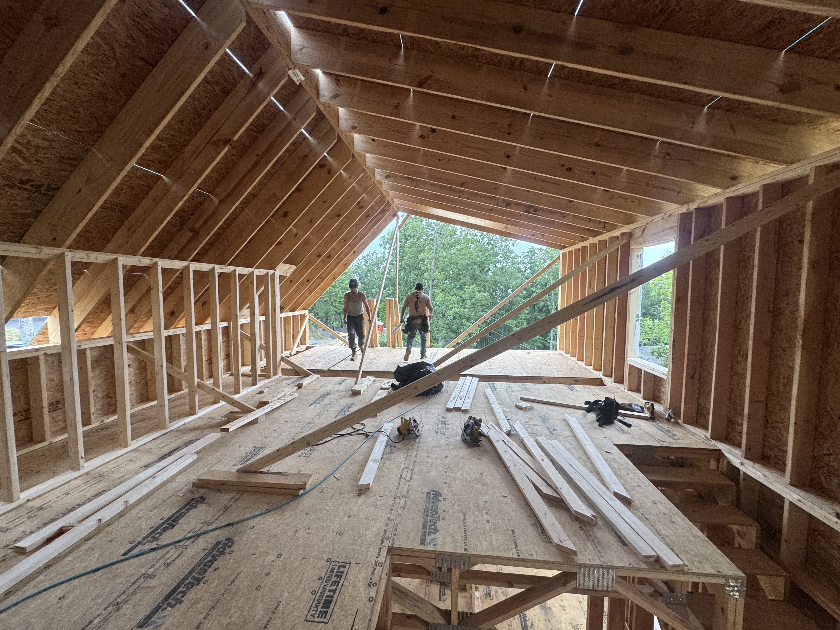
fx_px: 340
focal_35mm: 14
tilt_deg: -4.6
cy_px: 315
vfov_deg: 85.7
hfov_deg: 102.1
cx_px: 420
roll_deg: -1.7
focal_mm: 2.22
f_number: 2.2
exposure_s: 1/99
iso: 250
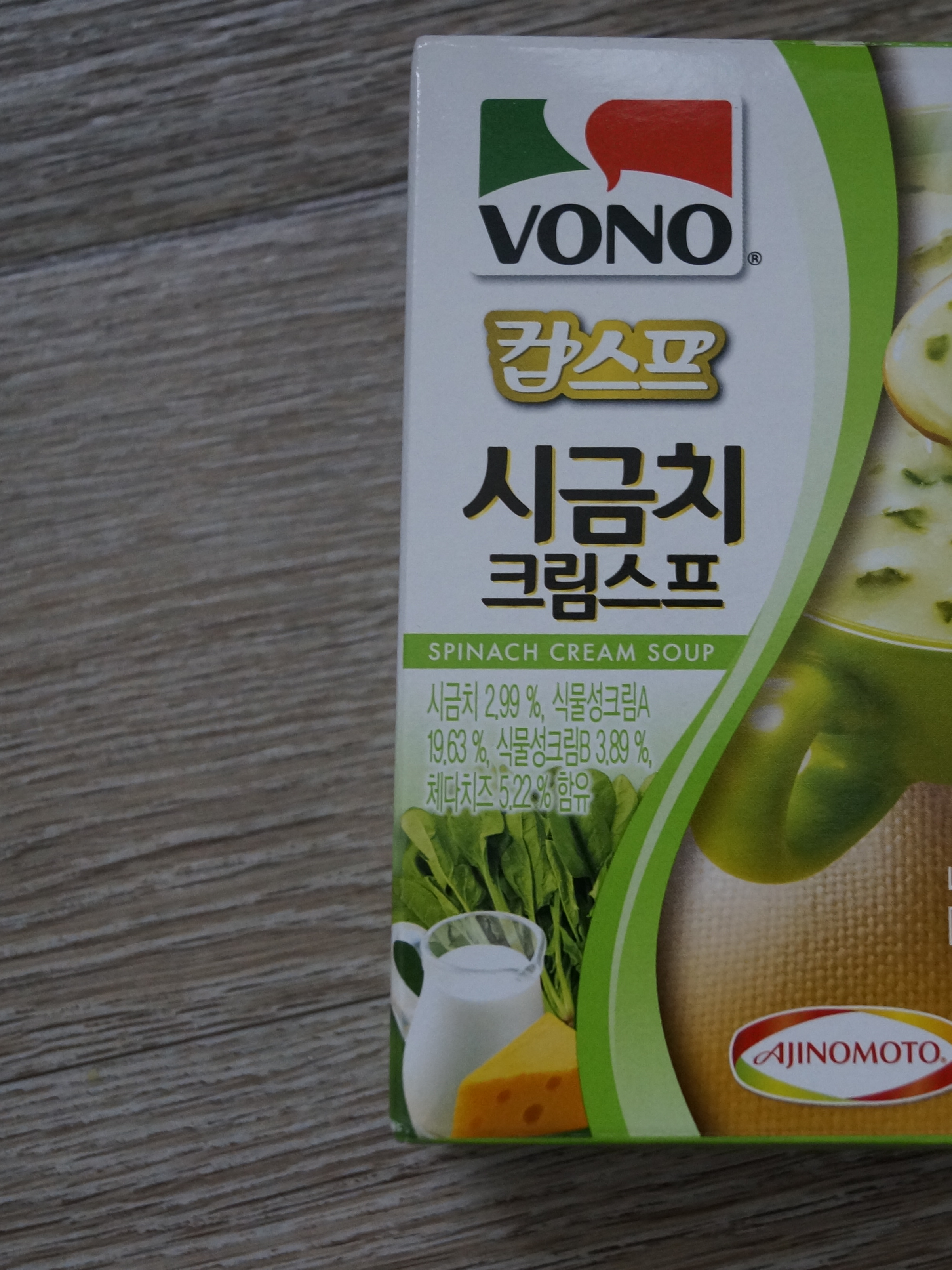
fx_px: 1943
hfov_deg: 27.0
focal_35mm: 53
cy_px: 644
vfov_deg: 36.2
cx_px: 747
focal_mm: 24
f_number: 4
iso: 1000
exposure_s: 1/60
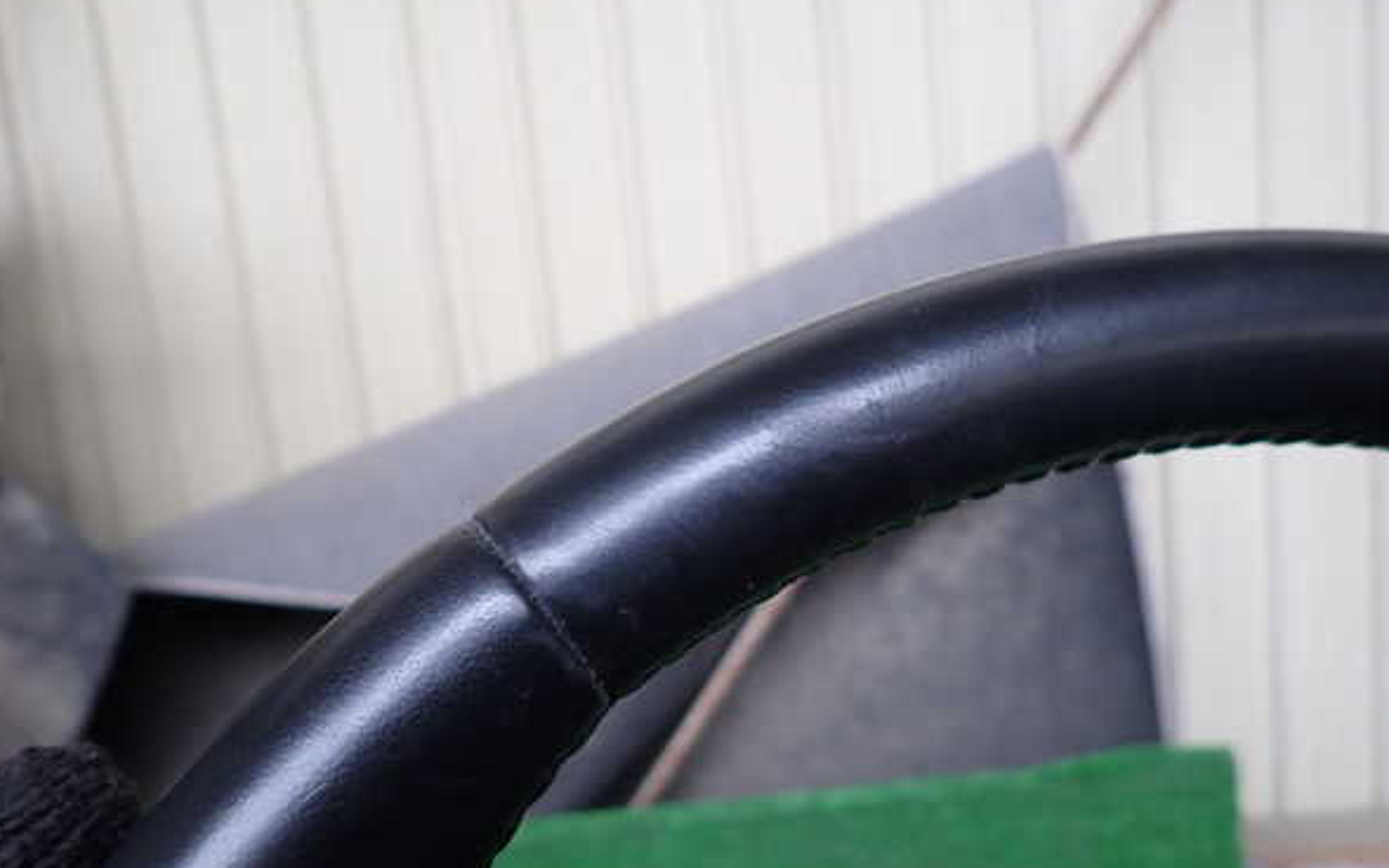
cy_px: 465
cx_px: 693
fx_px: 1022
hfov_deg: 68.4
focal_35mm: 27
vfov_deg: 46.0
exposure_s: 1/50
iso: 200
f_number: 2
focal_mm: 4.5
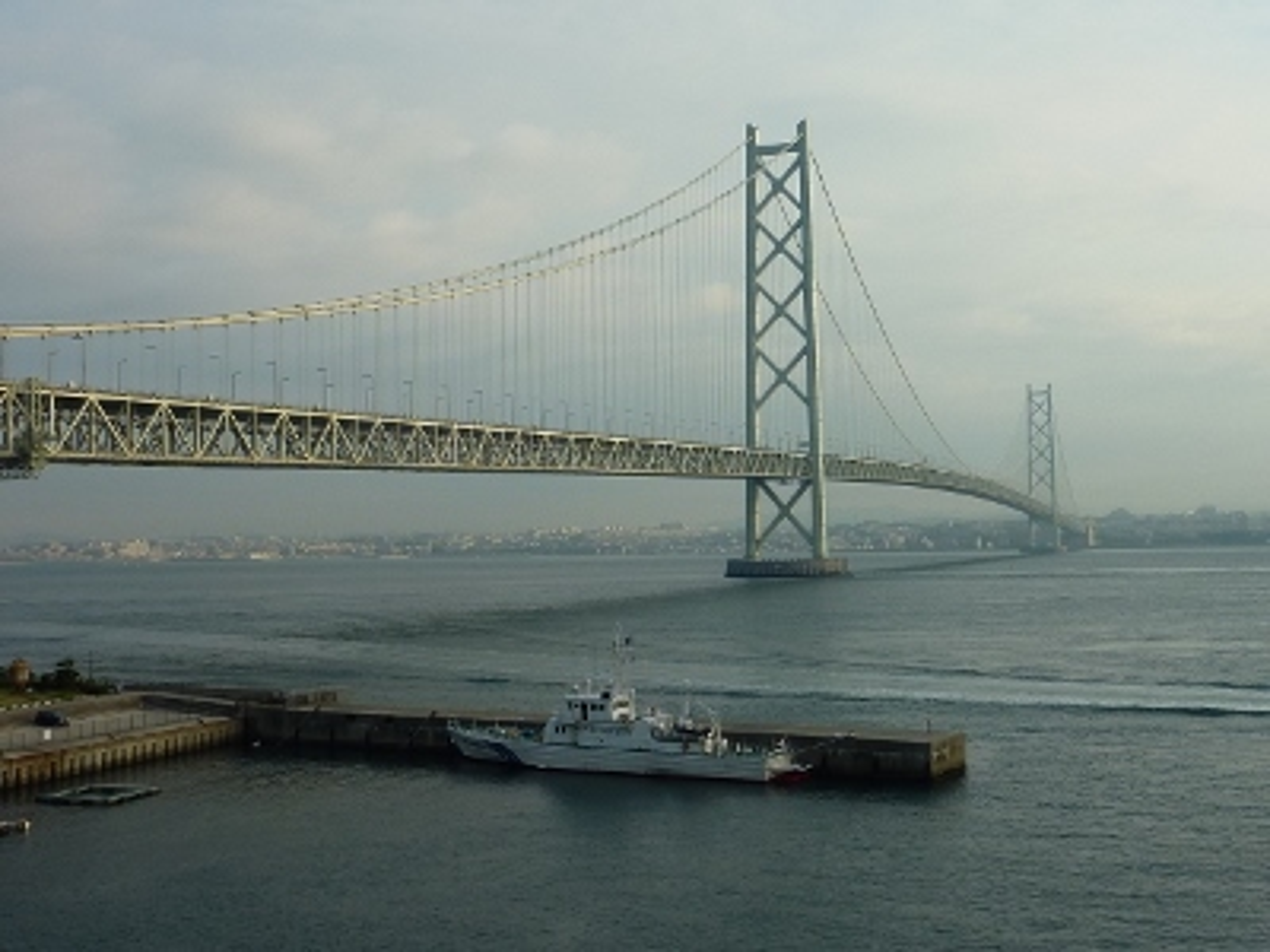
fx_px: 1614
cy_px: 476
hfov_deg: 42.9
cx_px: 635
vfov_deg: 32.9
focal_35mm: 44
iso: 80
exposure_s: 1/500
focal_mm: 5
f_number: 4.5
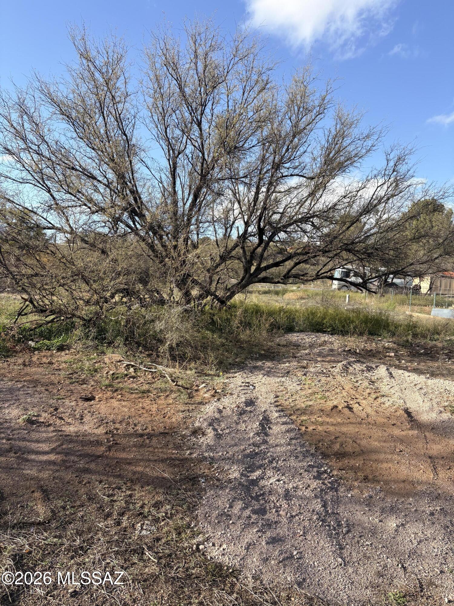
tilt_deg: -0.6
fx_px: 455
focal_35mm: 26
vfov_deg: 67.3
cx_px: 227
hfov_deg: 53.1
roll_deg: -1.9
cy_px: 303
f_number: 1.6
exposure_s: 1/1751
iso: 50
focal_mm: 5.96
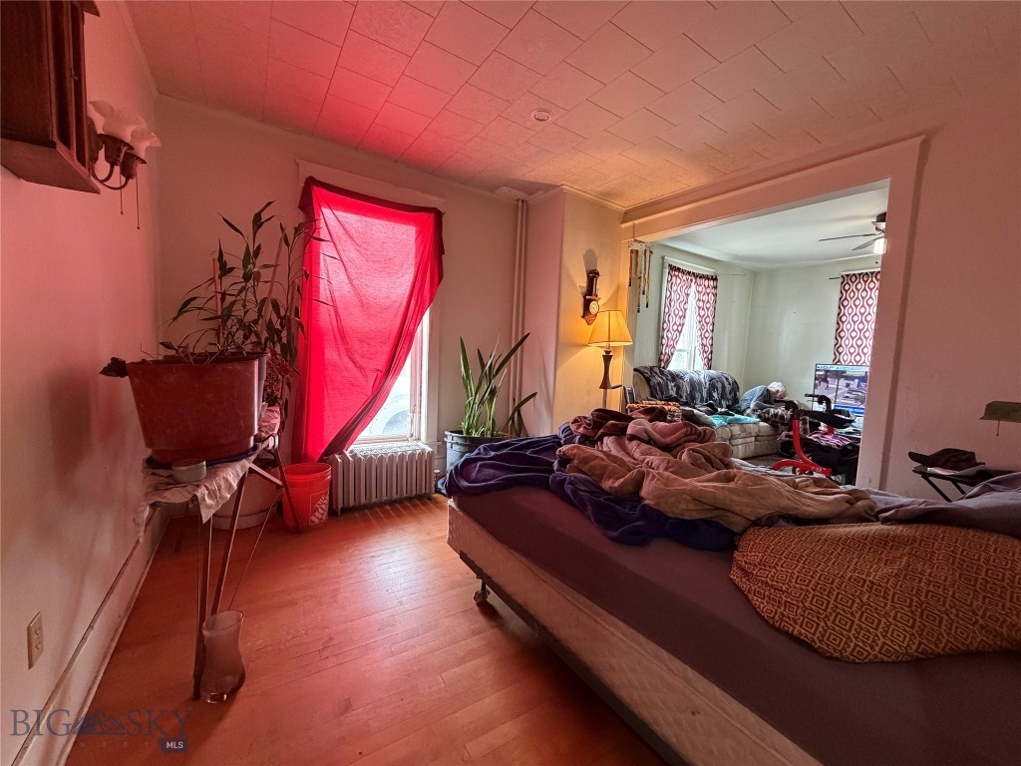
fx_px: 413
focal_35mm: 14
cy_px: 383
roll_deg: -1.6
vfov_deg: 85.7
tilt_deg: -4.4
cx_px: 510
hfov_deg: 102.1
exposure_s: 1/60
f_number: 2.2
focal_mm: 2.22
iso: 500
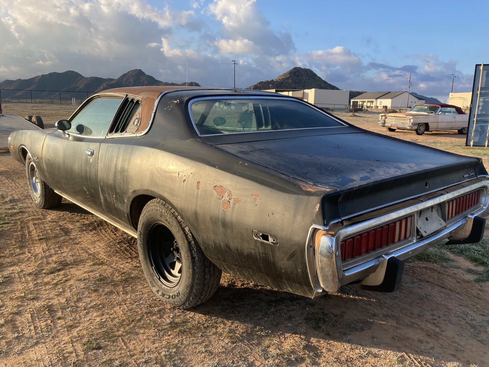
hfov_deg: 63.4
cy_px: 184
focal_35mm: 28
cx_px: 244
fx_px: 396
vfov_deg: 49.7
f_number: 1.8
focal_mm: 3.99
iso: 20
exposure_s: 1/796
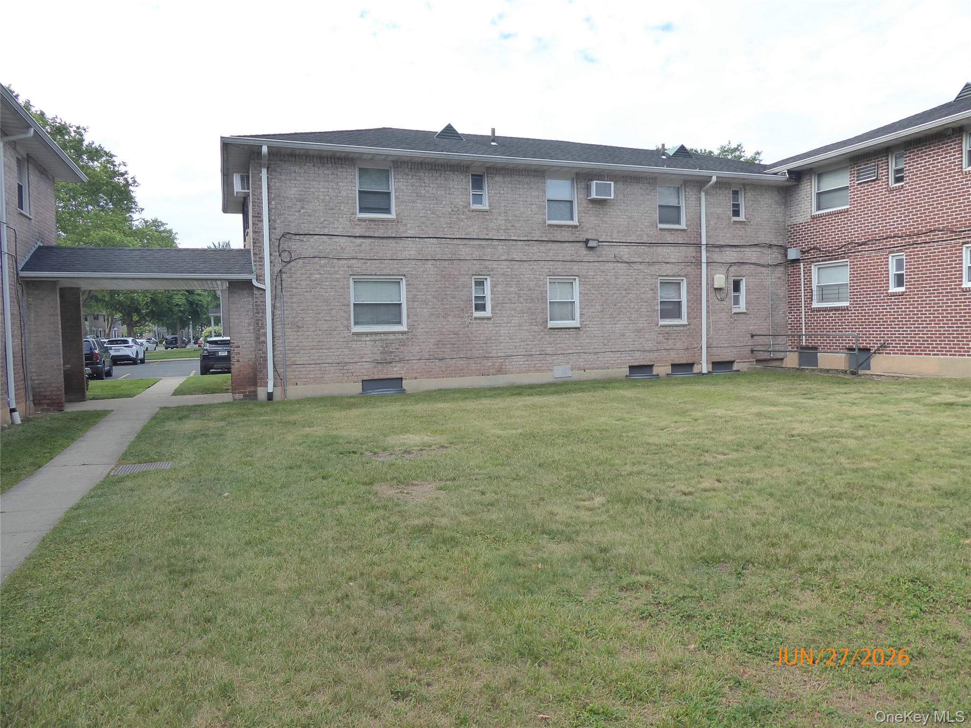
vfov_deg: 54.9
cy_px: 364
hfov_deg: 69.4
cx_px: 486
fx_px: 701
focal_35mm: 25
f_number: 3.3
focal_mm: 4.3
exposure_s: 1/500
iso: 160
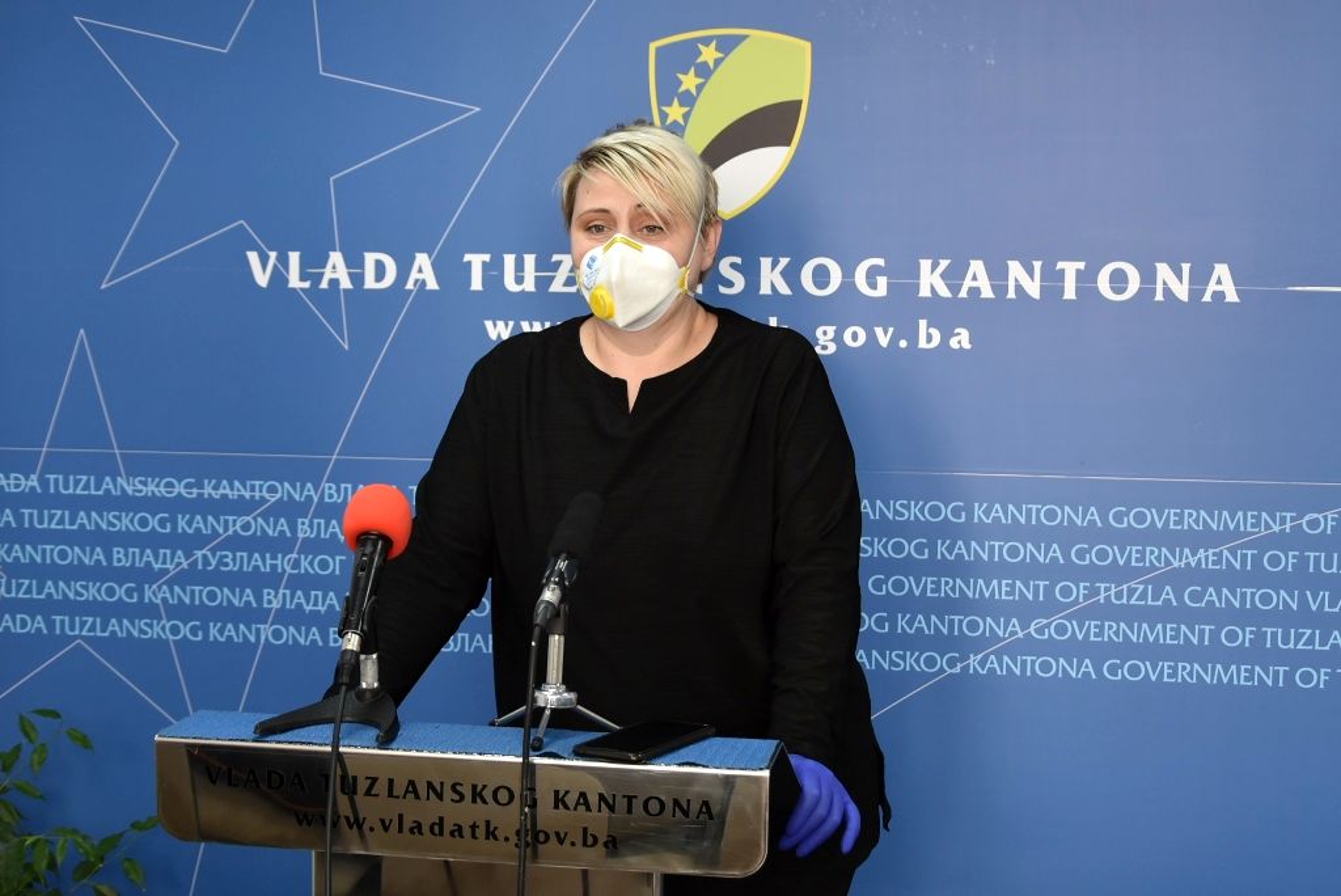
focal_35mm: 48
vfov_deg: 28.1
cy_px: 448
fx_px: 1789
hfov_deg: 41.1
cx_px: 670
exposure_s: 1/60
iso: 400
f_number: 4.2
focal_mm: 32
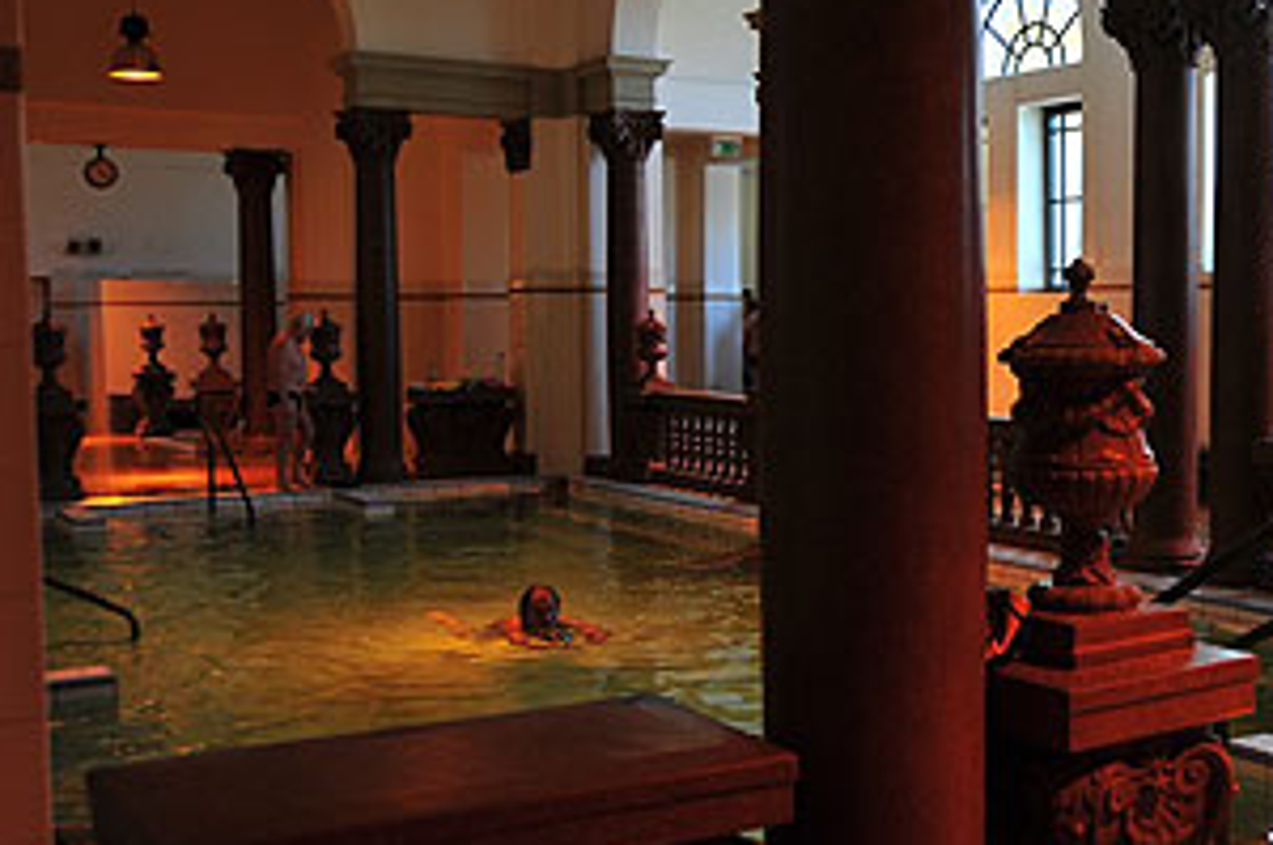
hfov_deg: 42.6
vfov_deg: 29.8
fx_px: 1589
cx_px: 917
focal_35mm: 45
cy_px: 406
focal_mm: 20
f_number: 3.8
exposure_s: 1/60
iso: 200
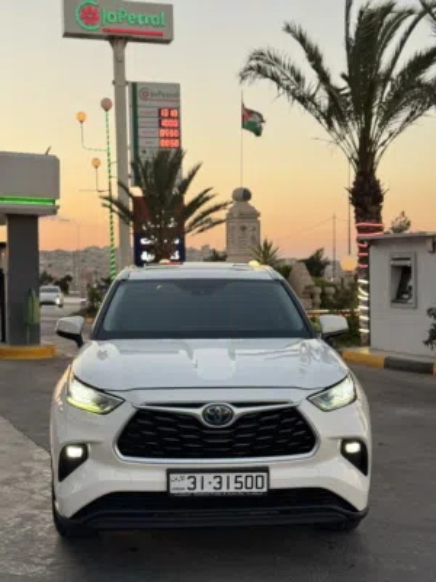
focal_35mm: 48
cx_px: 218
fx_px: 806
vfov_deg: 39.7
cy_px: 291
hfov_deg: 30.3
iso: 100
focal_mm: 6.76
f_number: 1.78
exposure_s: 1/141
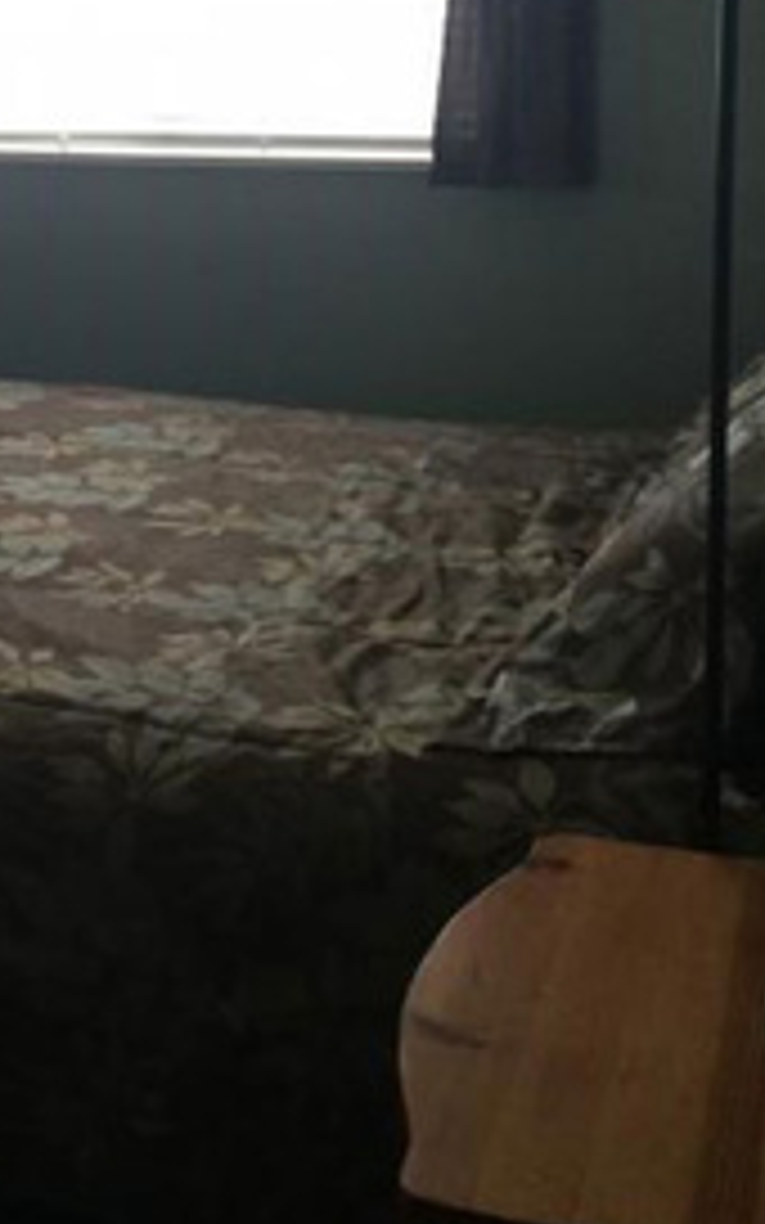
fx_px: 1935
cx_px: 99
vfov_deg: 34.9
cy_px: 436
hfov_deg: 21.9
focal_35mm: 58
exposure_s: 1/30
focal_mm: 3.3
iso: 64
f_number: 2.4
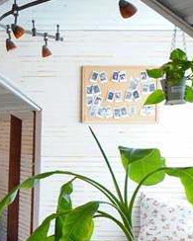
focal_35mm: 65
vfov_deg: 29.1
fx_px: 464
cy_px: 146
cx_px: -233
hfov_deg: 15.9
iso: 1000
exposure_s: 1/160
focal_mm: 11
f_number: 4
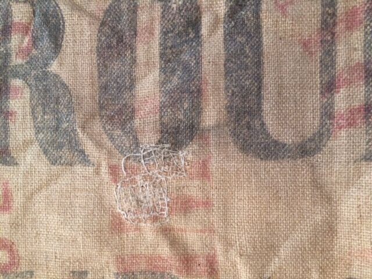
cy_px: 140
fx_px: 312
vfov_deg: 48.2
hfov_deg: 61.7
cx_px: 186
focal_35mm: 29
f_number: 2.2
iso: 320
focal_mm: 4.15
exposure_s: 1/33
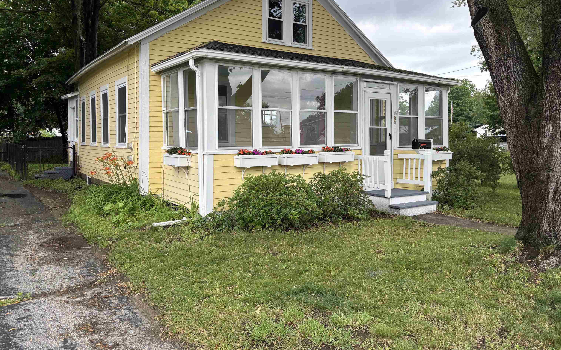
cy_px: 143
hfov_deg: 66.5
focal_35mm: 28
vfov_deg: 44.3
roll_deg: +1.8
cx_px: 281
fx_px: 428
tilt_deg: -0.1
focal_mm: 5.96
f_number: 1.6
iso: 64
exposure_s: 1/1196
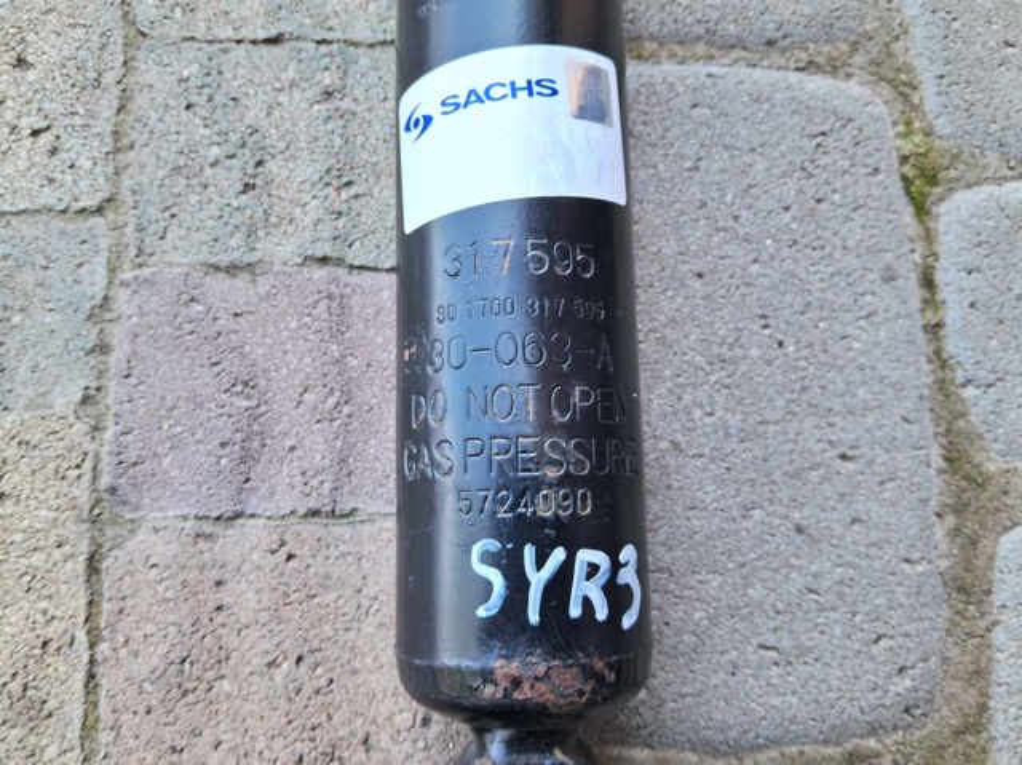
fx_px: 767
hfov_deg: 67.3
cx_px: 511
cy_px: 382
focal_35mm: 26
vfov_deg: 53.0
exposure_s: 1/40
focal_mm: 3.98
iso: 32
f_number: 1.8
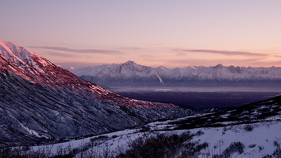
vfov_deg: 18.8
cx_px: 143
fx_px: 477
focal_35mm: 64
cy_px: 86
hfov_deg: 32.8
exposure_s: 1/125
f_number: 11
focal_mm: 58
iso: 1250
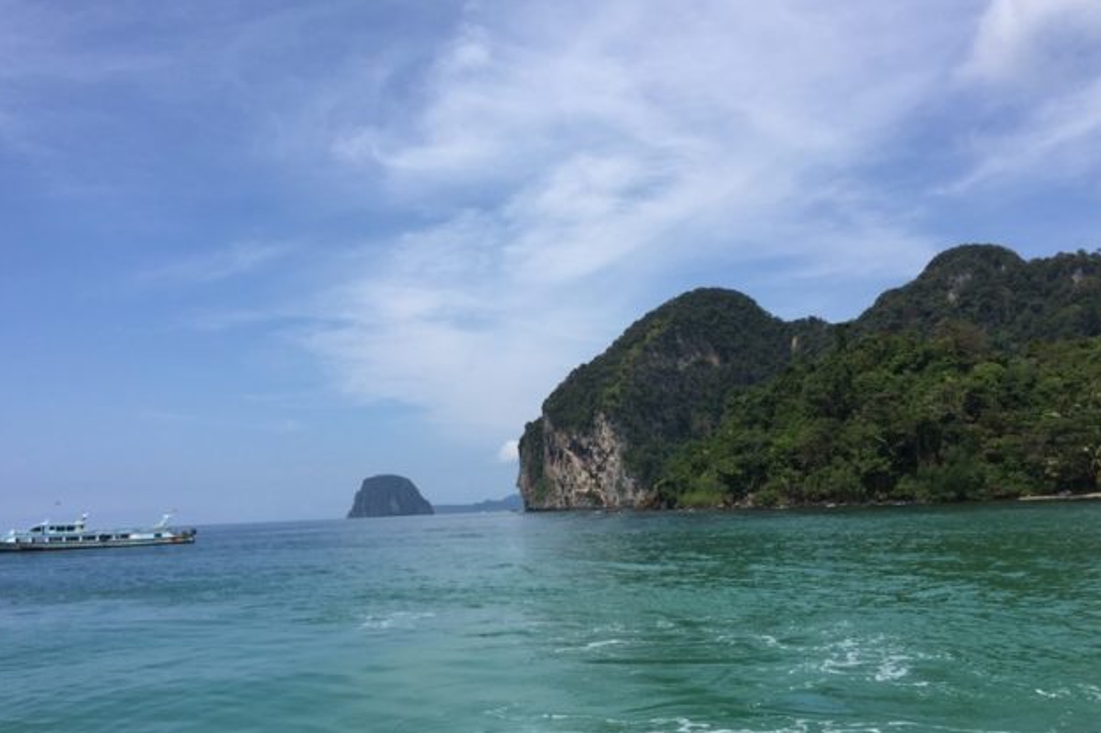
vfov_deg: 42.2
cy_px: 420
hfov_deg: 60.3
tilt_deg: +6.9
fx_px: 948
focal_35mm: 31
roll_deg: +0.9
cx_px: 550
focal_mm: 4.15
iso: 32
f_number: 2.2
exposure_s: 1/3049
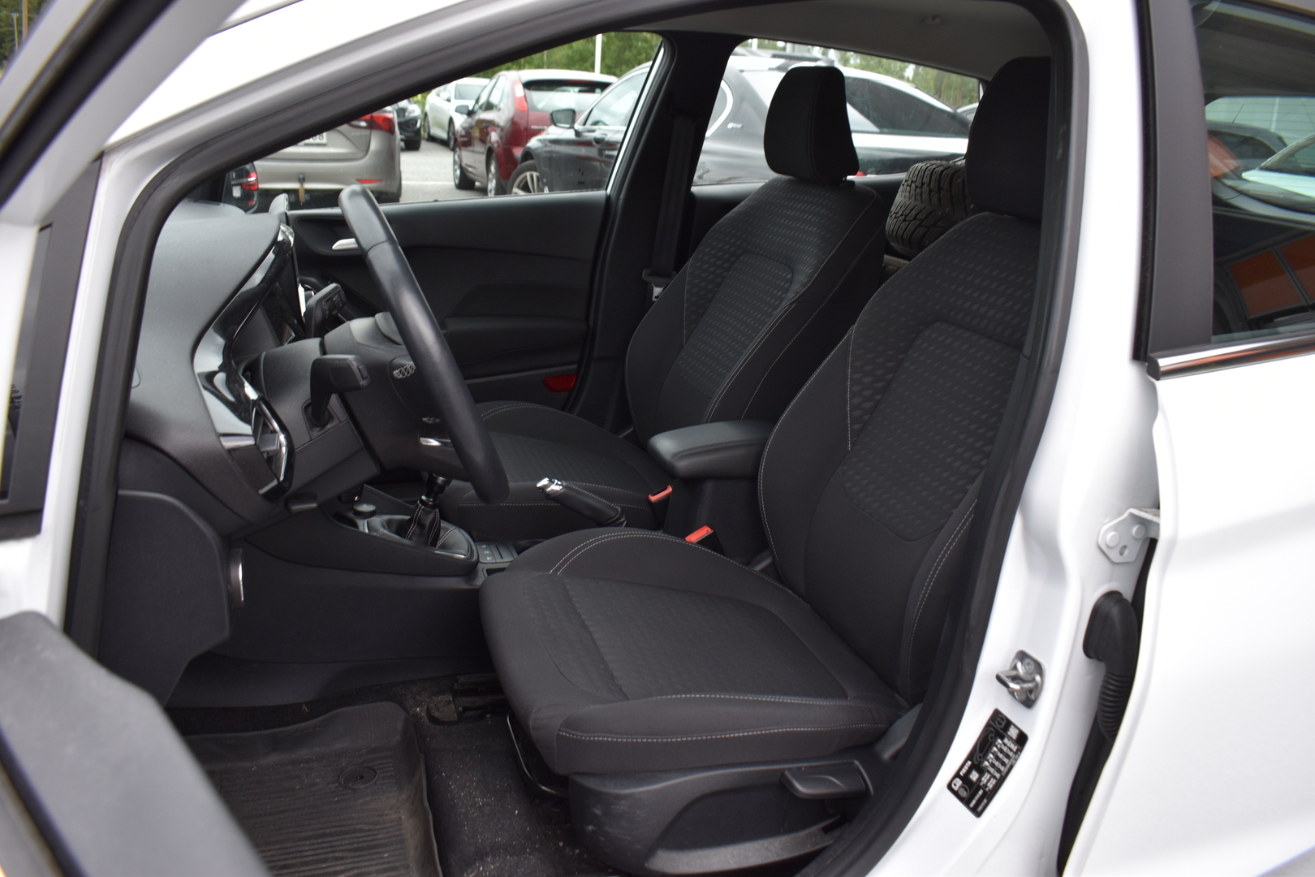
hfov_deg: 67.4
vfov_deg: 47.9
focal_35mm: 27
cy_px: 438
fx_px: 986
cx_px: 658
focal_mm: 18
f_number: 5.6
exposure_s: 1/125
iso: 200
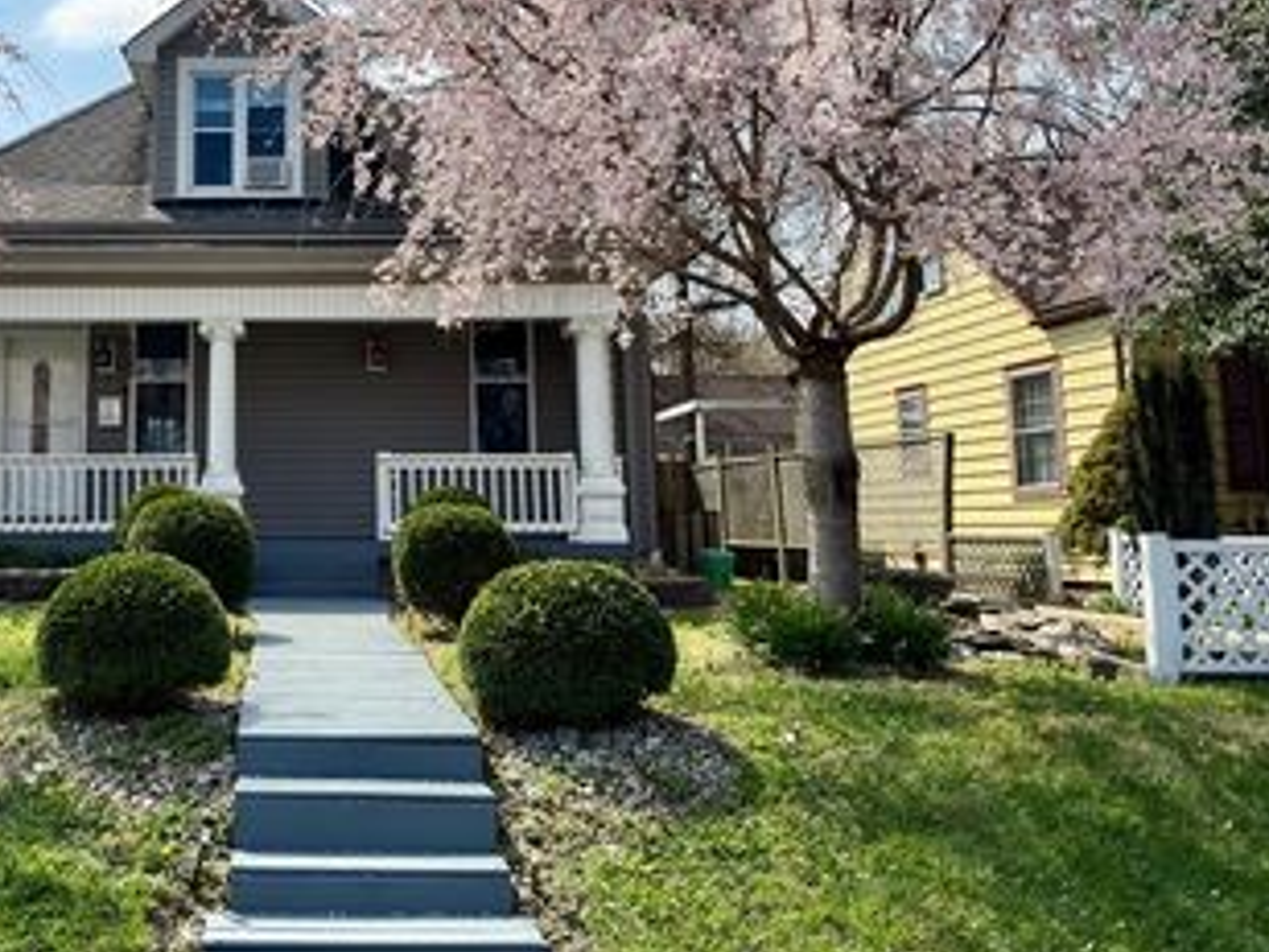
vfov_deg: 36.4
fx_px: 1430
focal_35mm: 39
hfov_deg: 45.6
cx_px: 268
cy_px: 299
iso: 80
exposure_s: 1/3401
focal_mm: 6.76
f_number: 1.78
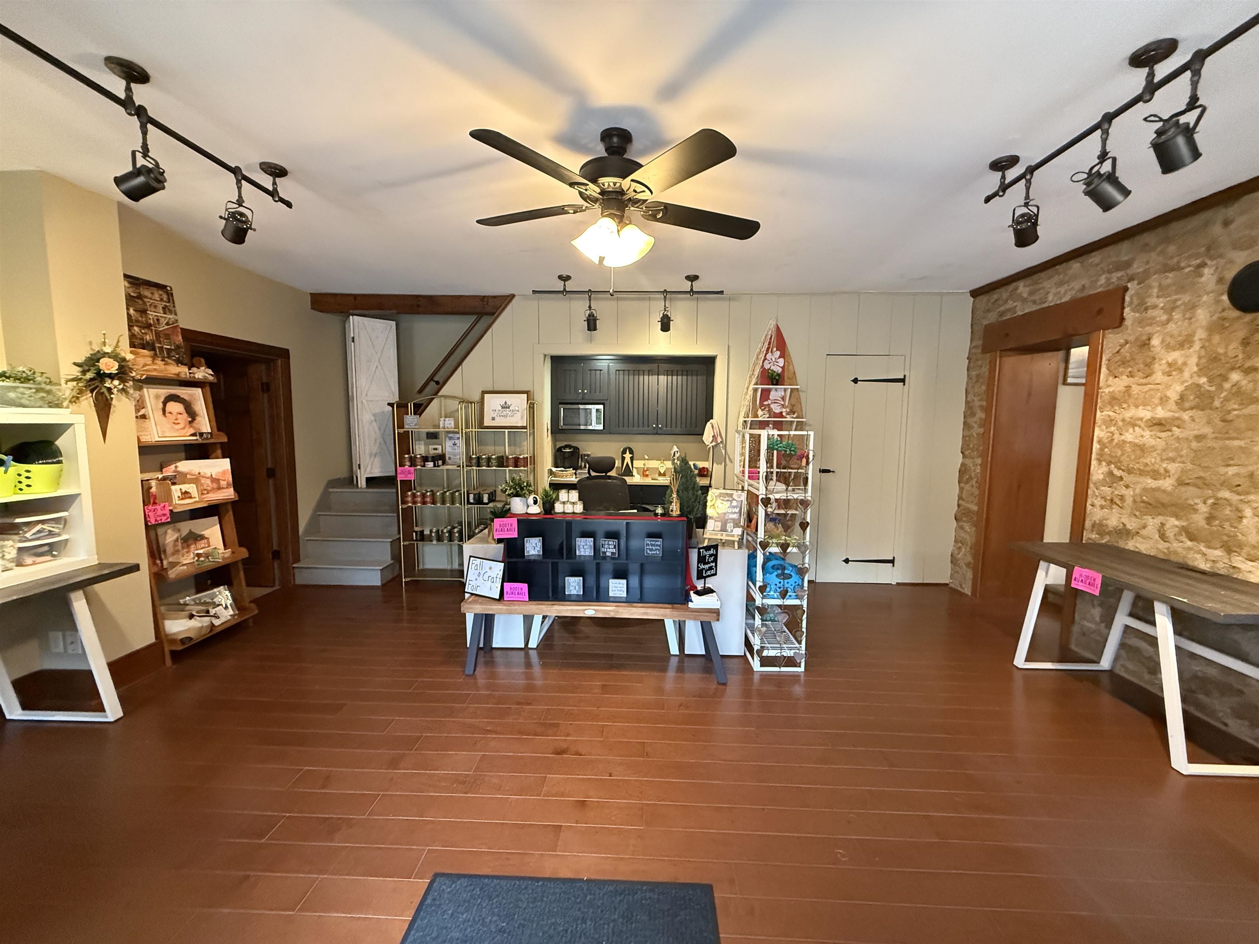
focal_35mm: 14
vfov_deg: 85.7
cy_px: 472
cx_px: 630
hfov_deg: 102.1
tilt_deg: -4.8
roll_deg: -0.3
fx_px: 509
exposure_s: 1/60
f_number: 2.2
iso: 1000
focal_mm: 2.22
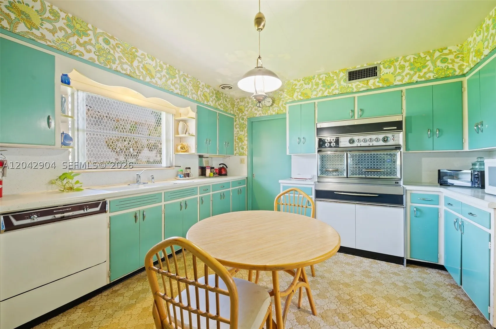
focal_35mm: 14
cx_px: 248
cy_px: 164
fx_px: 193
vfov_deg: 81.1
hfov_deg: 104.3
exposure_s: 1
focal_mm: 14
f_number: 8
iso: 200
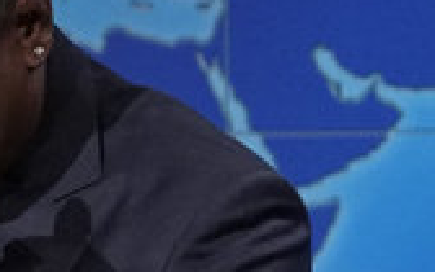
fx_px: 9140
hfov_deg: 2.7
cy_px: 229
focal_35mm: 771
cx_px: -831
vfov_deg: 1.7
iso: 5000
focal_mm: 127
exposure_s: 1/200
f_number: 4.5
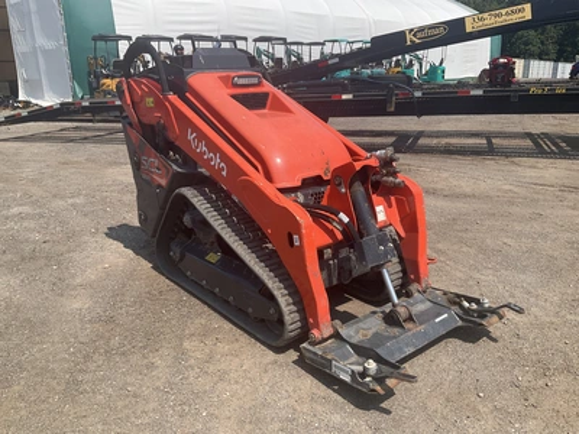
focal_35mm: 29
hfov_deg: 61.7
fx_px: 485
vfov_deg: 48.2
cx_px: 290
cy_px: 217
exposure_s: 1/1786
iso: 25
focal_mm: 3
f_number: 1.8
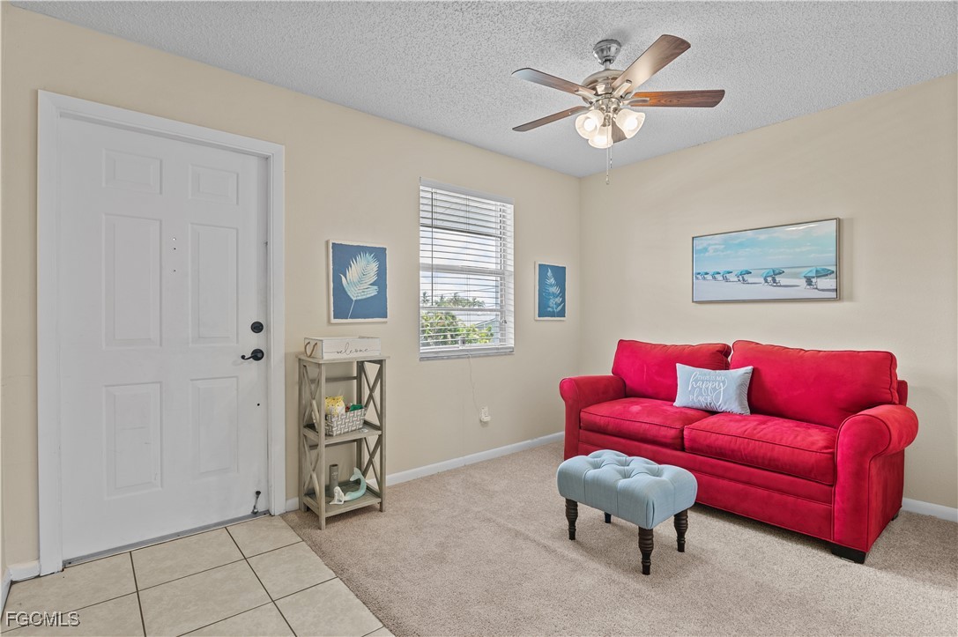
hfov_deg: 90.0
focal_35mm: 18
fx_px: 479
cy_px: 318
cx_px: 479
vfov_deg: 67.3
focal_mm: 18
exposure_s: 1/5
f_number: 8
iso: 320
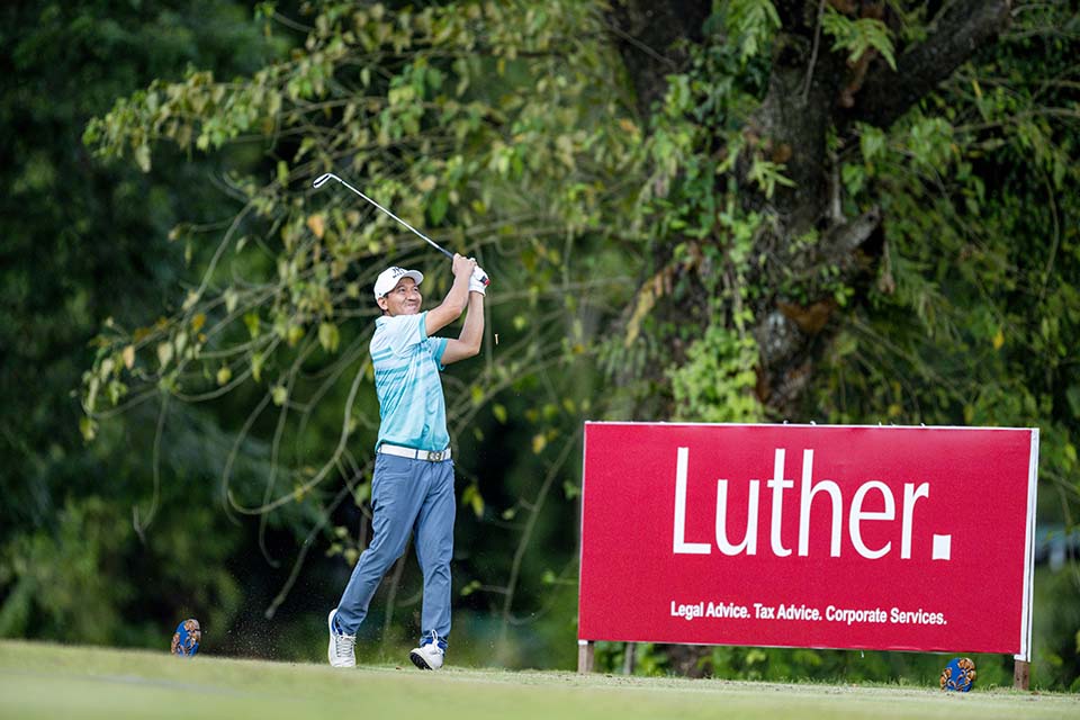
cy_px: 360
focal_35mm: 400
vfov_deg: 3.4
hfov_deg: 5.2
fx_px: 11999
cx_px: 540
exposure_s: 1/4000
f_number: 2.8
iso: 1600
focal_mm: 400
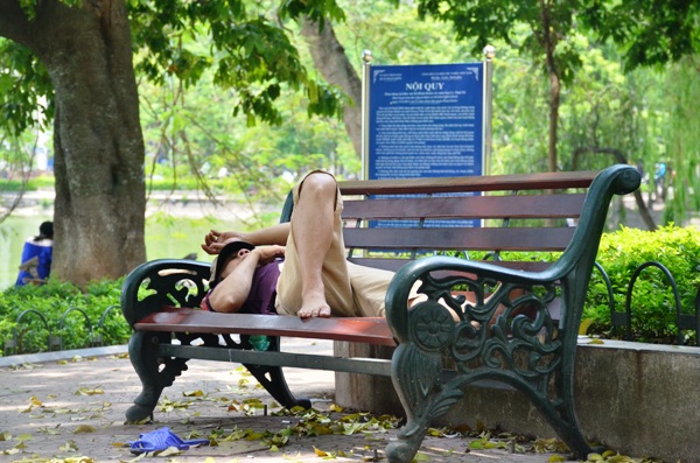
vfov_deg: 11.4
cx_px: 350
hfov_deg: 17.1
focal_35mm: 120
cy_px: 232
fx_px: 2328
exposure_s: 1/640
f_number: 6.3
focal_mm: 80
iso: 640
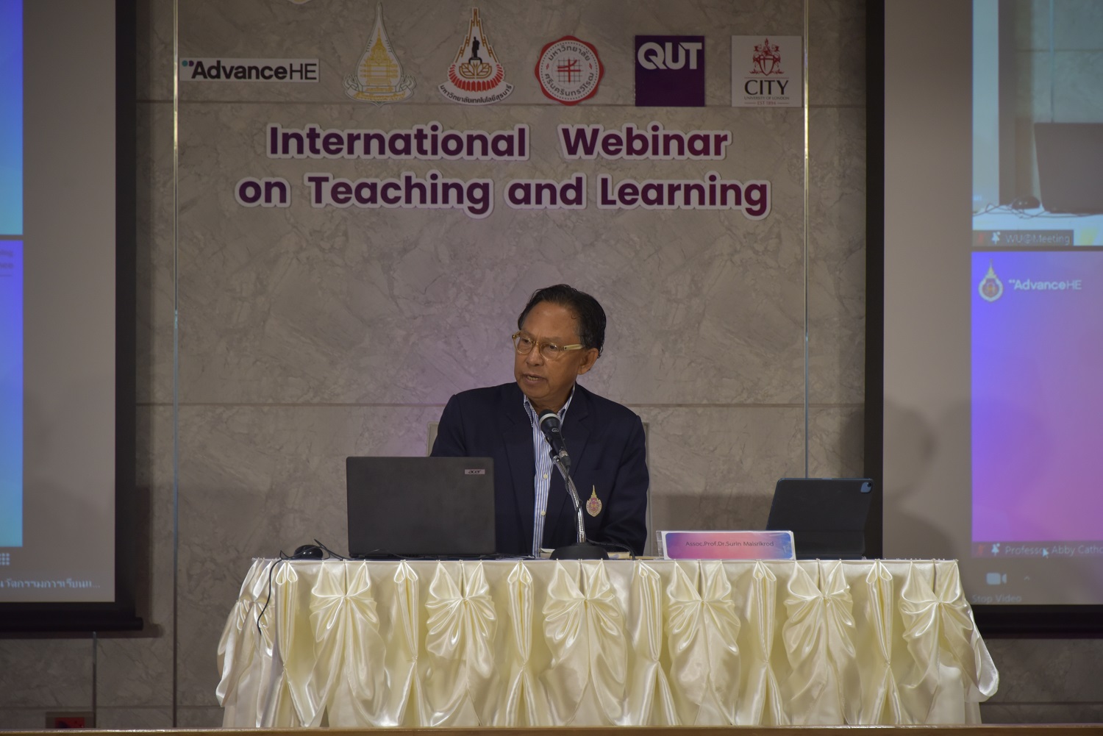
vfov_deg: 6.0
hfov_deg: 8.9
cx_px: 552
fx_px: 7049
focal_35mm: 230
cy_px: 368
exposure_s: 1/100
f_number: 5.6
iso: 1000
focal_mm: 230
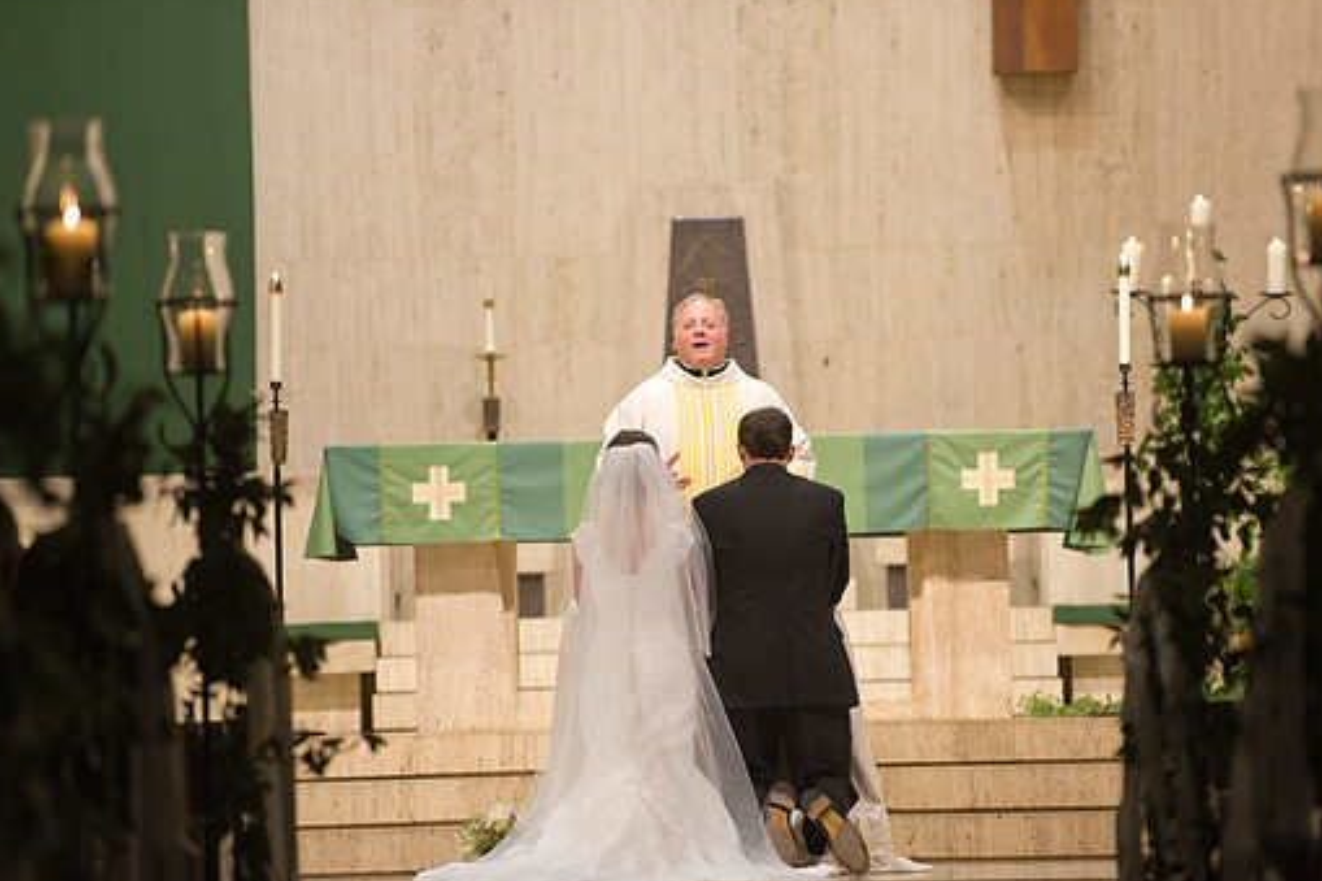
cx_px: 688
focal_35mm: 228
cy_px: 468
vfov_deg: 6.0
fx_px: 8369
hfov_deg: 9.0
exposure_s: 1/100
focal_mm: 200
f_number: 2.8
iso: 1600
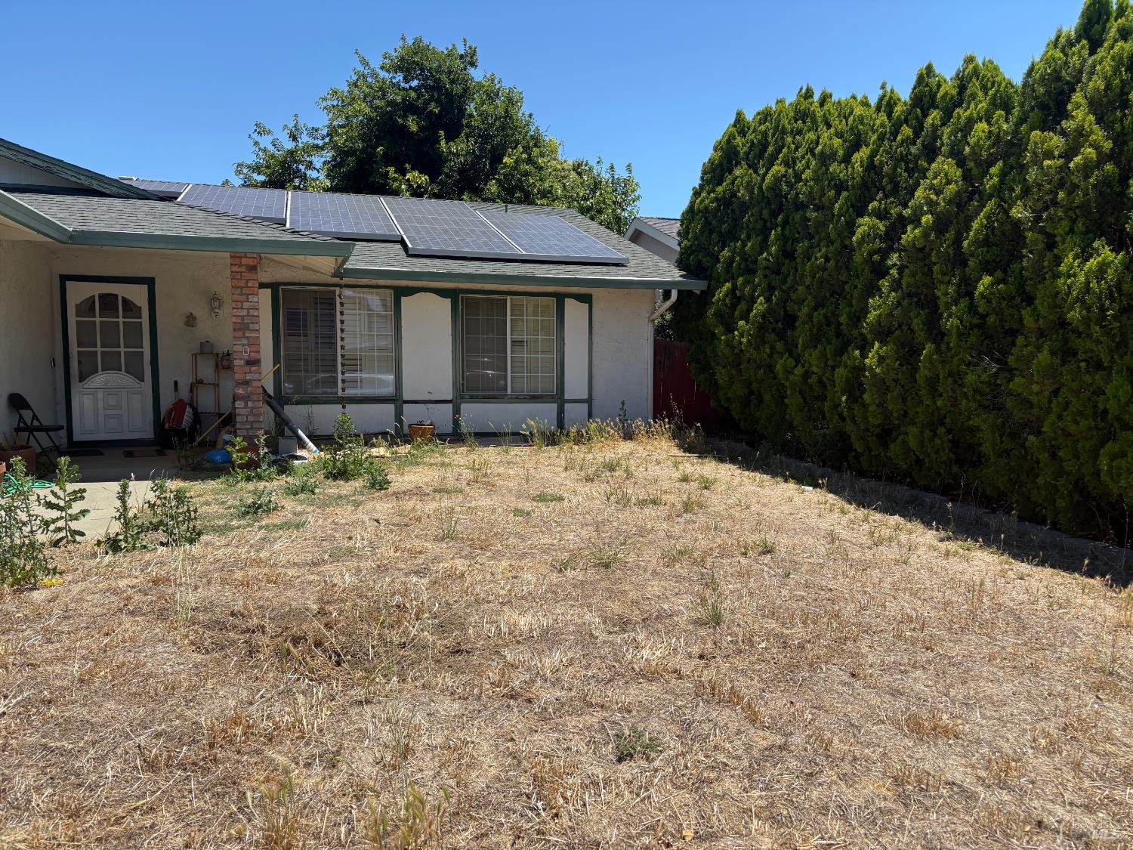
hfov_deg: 67.3
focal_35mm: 26
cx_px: 566
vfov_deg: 53.1
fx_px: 851
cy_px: 425
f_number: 1.6
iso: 50
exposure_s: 1/2865
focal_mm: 5.96
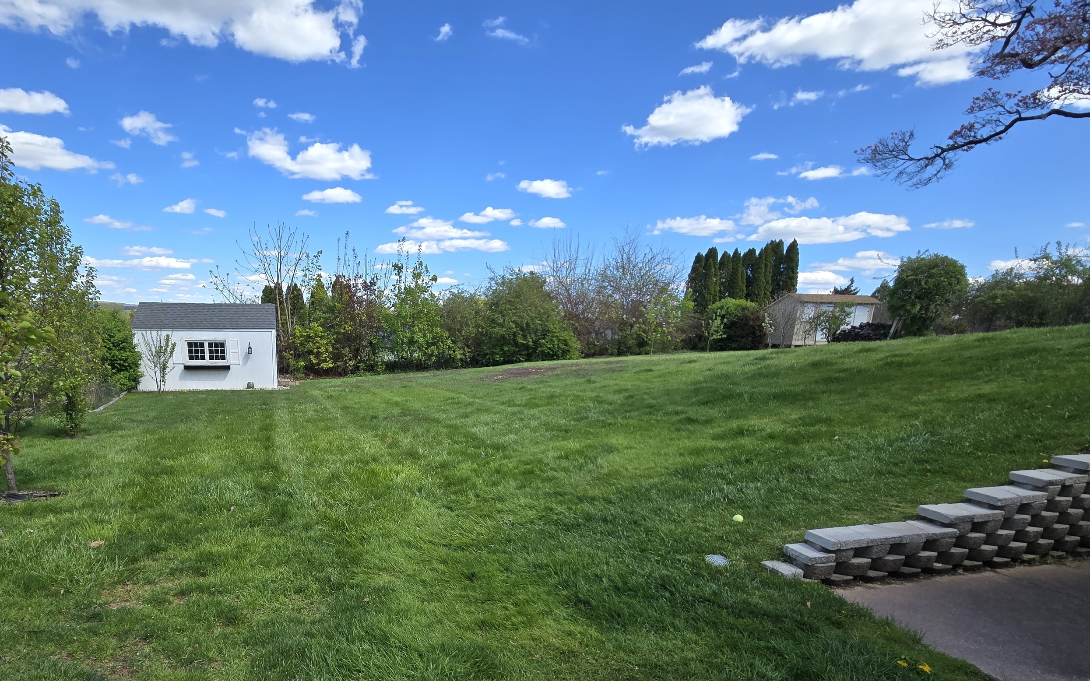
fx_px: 505
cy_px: 464
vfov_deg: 65.8
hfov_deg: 92.8
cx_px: 424
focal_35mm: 17
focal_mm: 2.2
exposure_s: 1/1290
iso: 50
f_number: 2.2
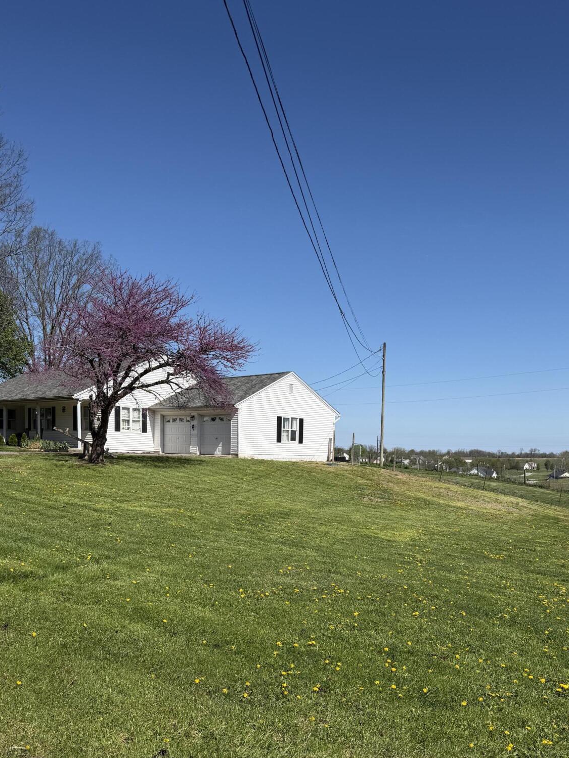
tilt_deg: -4.5
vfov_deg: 55.6
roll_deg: -0.3
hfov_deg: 44.1
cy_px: 505
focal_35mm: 32
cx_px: 297
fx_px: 701
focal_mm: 6.76
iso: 80
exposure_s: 1/5714
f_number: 1.78
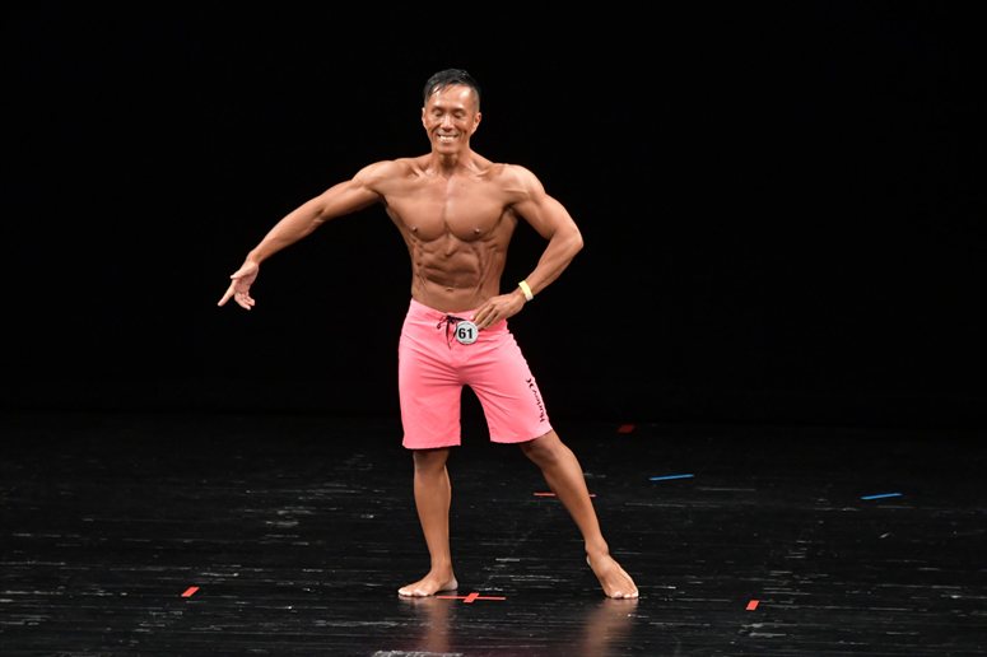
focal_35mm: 270
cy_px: 328
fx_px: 7399
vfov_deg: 5.1
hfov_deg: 7.6
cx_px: 494
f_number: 5.6
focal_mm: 180
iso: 3200
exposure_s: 1/400
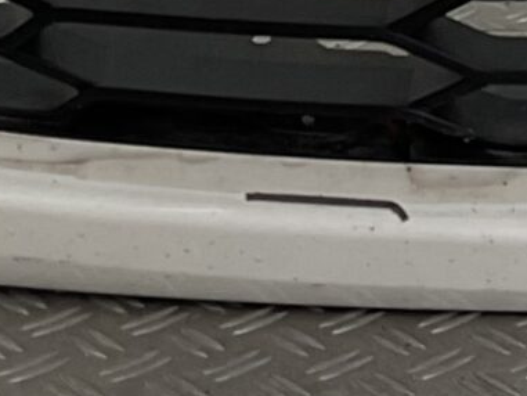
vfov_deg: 7.1
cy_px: -608
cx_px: 692
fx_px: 2970
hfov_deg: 9.9
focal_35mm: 195
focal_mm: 3
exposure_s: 1/210
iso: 16
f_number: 1.8
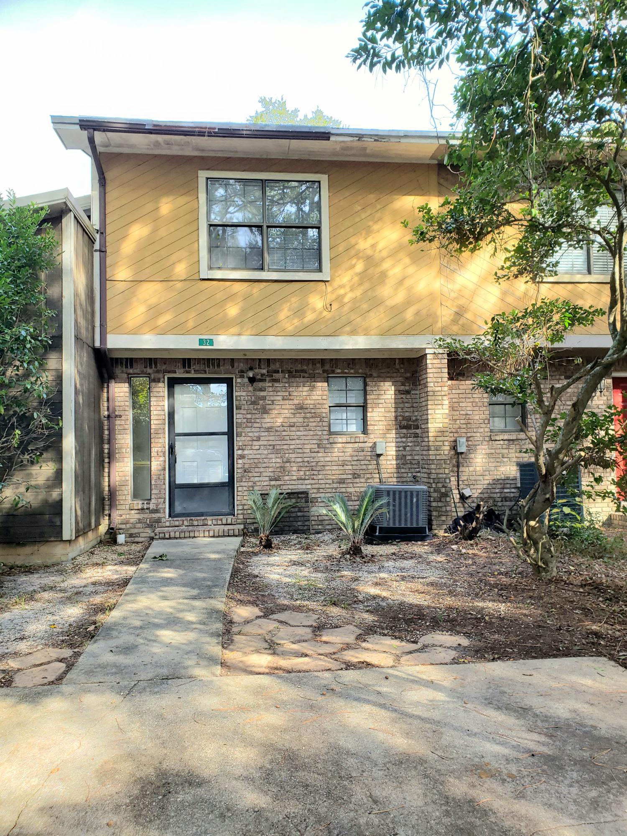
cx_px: 314
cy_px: 418
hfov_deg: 53.1
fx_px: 628
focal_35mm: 26
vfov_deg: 67.3
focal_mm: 4.3
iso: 80
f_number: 2.4
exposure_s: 1/120
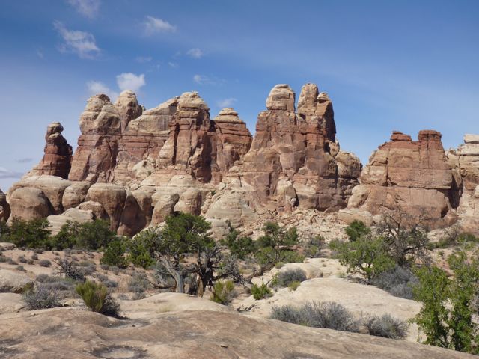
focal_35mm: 44
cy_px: 180
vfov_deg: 32.9
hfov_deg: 42.9
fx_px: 609
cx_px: 240
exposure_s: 1/640
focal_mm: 7.8
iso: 80
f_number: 4.3
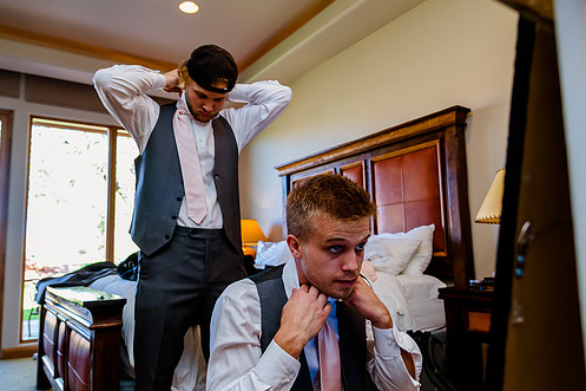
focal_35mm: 28
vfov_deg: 46.4
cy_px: 202
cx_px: 301
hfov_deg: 65.5
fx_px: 456
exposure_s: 1/160
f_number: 4
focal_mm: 24
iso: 1600
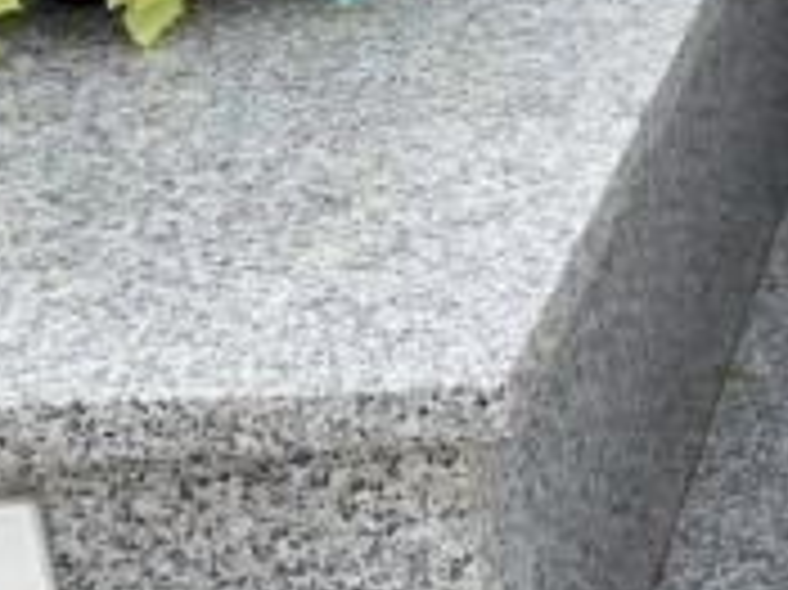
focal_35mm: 95
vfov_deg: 15.1
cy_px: -68
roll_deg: +1.2
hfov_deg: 17.7
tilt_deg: -14.7
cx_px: 1297
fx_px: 2161
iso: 25
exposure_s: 1/122
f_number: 1.8
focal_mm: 4.25
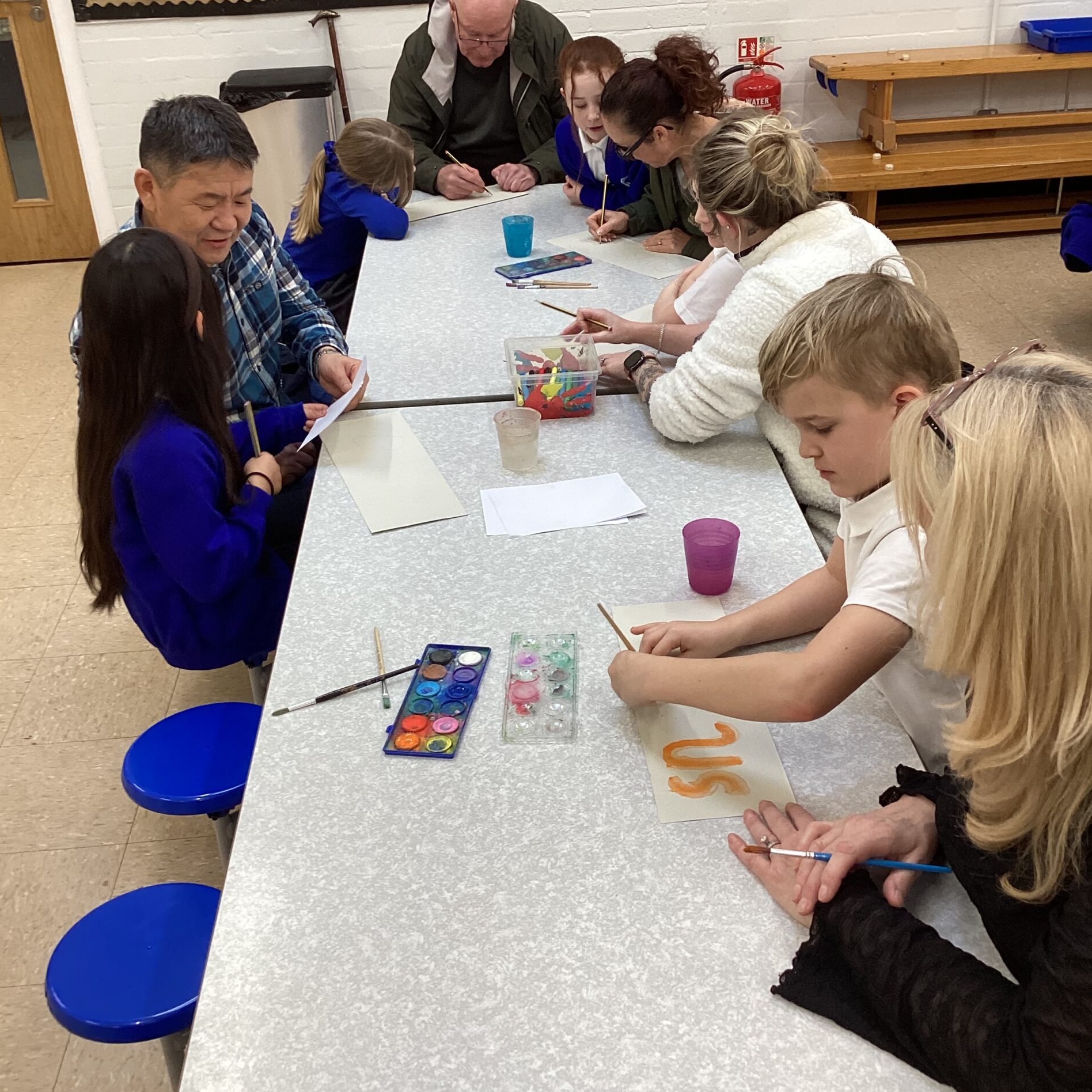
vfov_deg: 44.9
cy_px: 507
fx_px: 1321
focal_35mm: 37
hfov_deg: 44.9
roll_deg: +4.1
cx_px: 541
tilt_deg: -27.3
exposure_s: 1/50
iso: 80
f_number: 2.4
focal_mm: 3.3
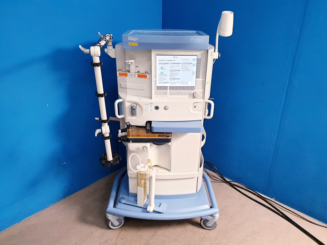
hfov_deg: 67.3
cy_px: 122
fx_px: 246
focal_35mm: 26
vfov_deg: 53.1
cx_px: 164
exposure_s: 1/50
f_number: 2.4
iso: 400
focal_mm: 4.3
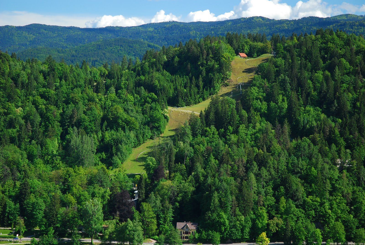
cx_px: 182
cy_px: 122
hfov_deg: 22.6
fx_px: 914
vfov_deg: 15.3
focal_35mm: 90
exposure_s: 1/180
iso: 200
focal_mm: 60
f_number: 5.6
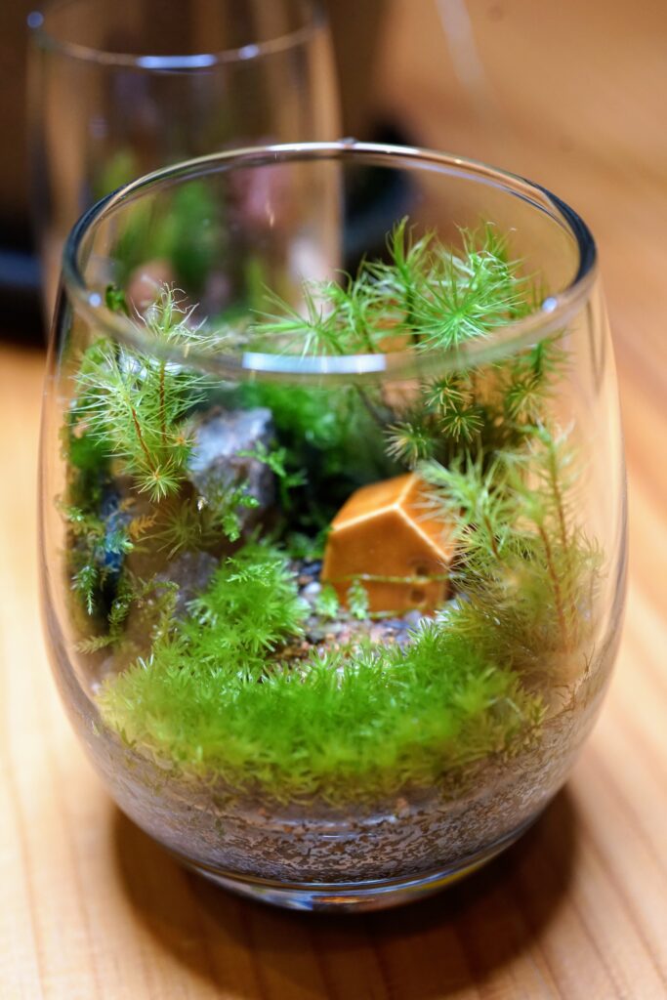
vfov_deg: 39.6
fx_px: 1389
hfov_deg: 27.0
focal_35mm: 50
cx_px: 334
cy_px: 500
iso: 1600
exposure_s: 1/60
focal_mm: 50
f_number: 4
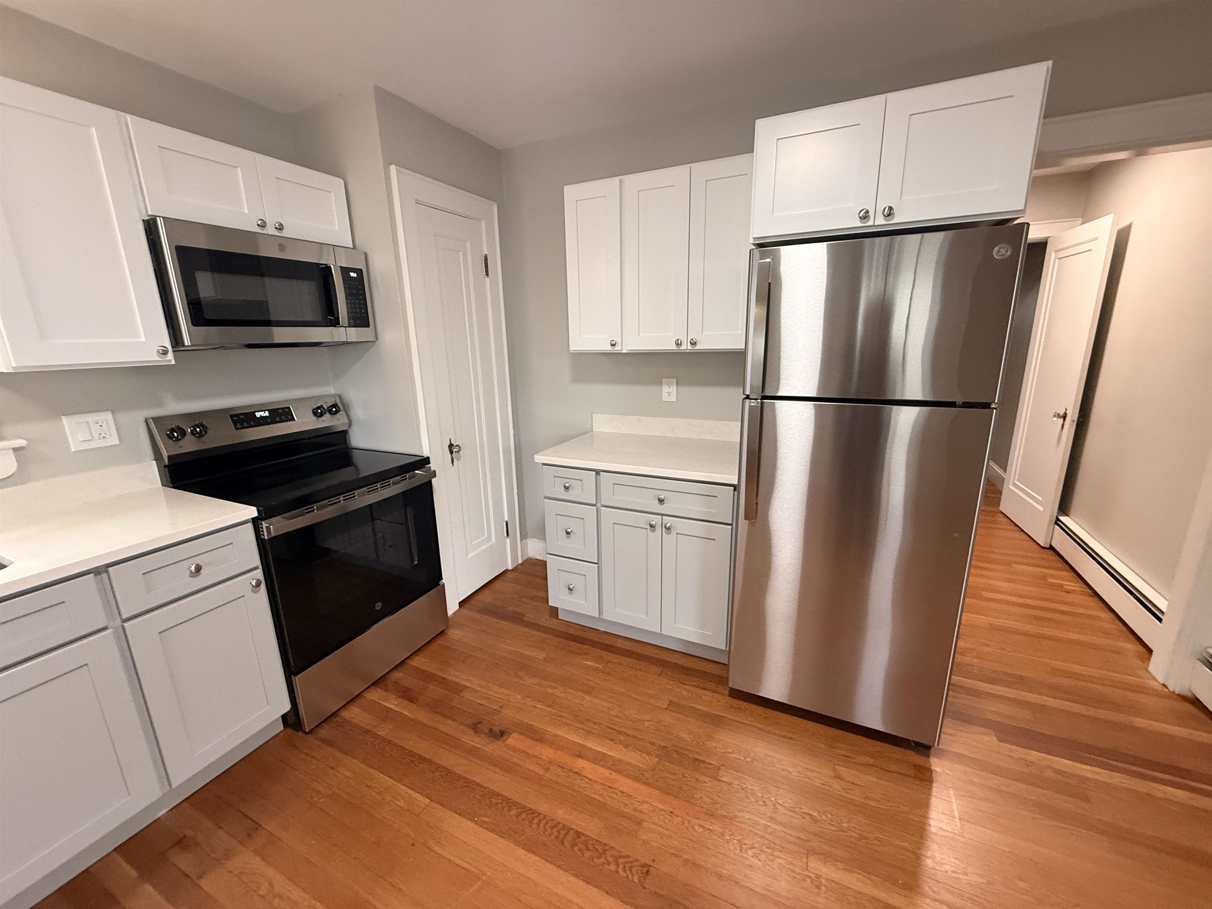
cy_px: 454
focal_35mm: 14
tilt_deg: -13.8
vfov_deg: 85.7
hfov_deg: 102.1
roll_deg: +2.1
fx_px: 490
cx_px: 606
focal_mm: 2.22
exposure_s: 1/60
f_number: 2.2
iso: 320
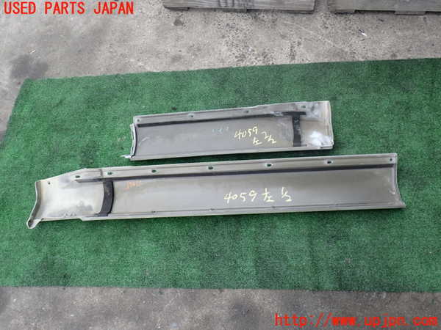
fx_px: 382
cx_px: 220
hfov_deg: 60.0
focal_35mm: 30
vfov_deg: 46.8
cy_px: 165
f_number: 3.2
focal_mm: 5.4
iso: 100
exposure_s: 1/160
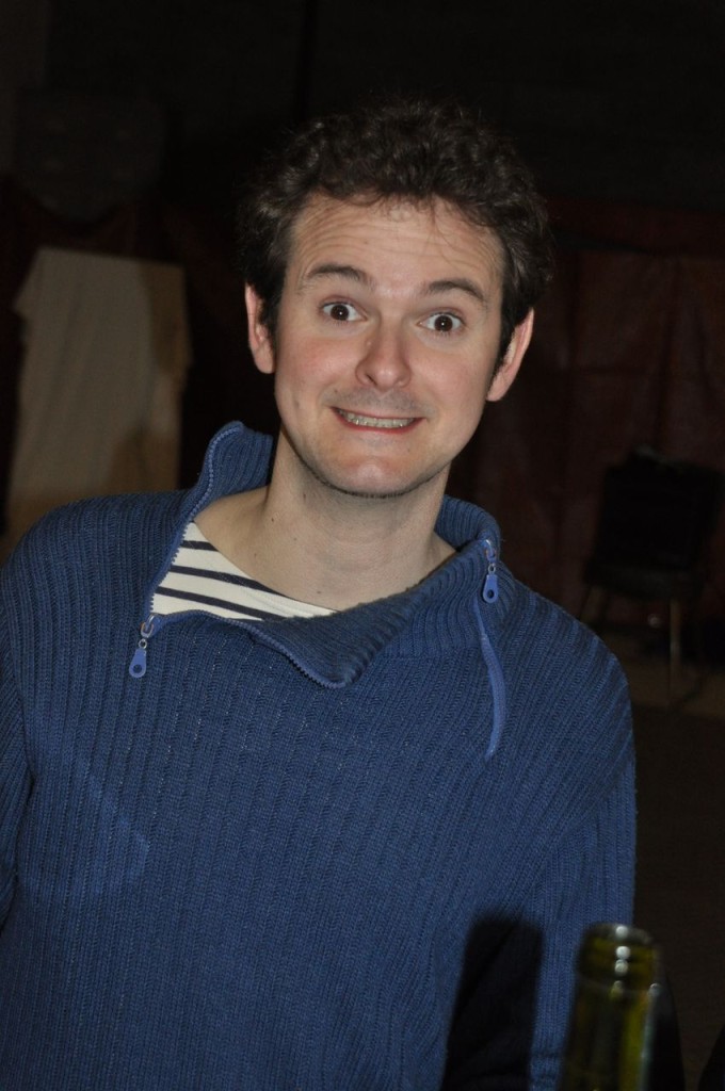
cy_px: 546
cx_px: 362
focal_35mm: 75
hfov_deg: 18.1
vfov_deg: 27.0
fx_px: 2272
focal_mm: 50
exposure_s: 1/60
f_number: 4.8
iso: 800
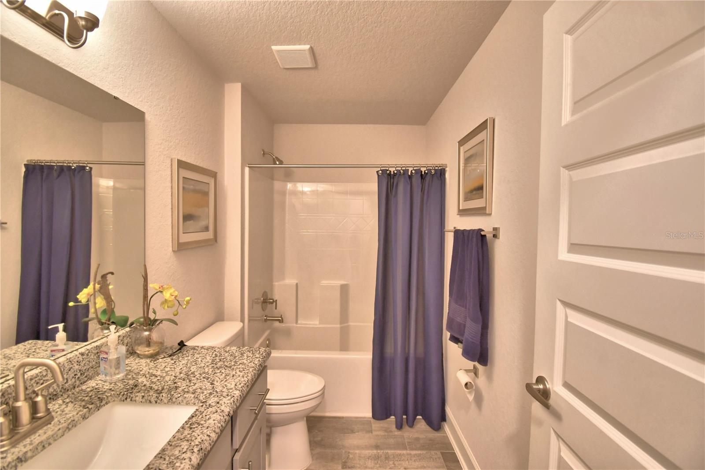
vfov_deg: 77.3
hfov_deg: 100.4
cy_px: 235
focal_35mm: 15
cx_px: 352
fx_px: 294
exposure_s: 1/30
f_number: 4.5
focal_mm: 10
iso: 720
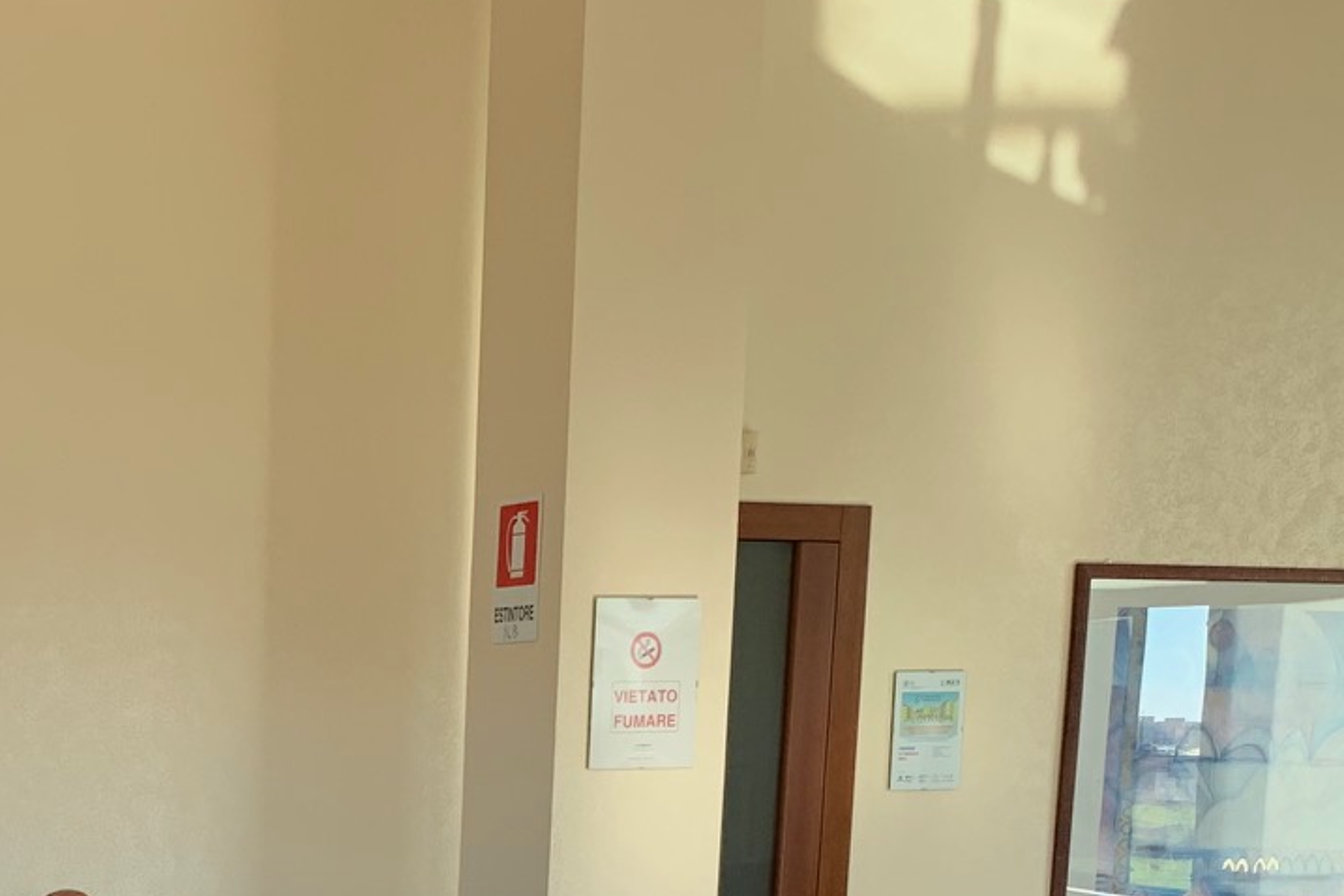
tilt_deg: -12.5
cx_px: -36
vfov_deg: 16.2
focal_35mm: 76
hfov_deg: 25.2
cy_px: 1393
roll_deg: -0.7
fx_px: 2837
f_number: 1.8
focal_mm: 4.25
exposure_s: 1/122
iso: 25
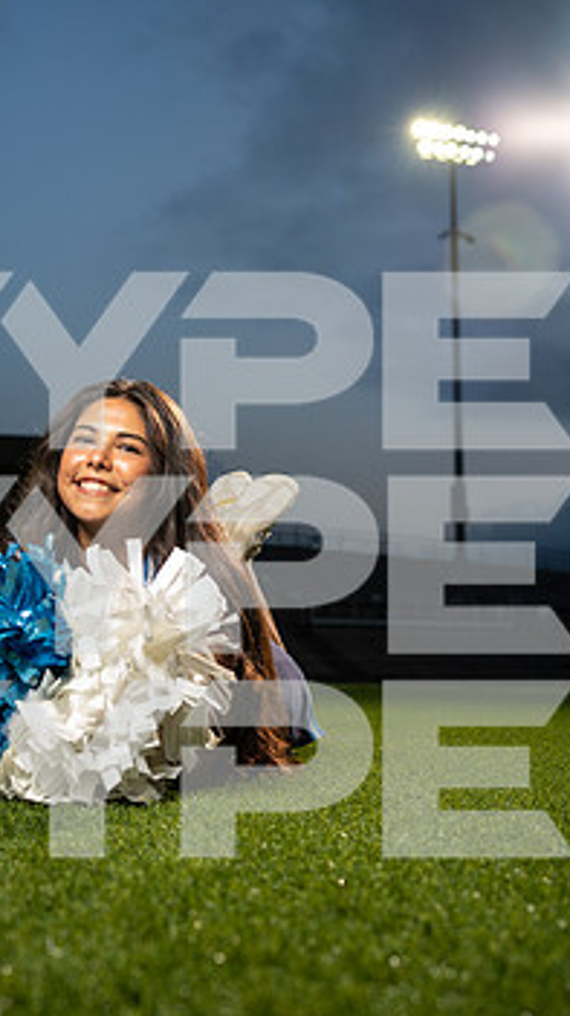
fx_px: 1265
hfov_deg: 25.1
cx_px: 153
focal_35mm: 47
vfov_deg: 43.7
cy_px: 567
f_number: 4
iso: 500
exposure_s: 1/250
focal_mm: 35
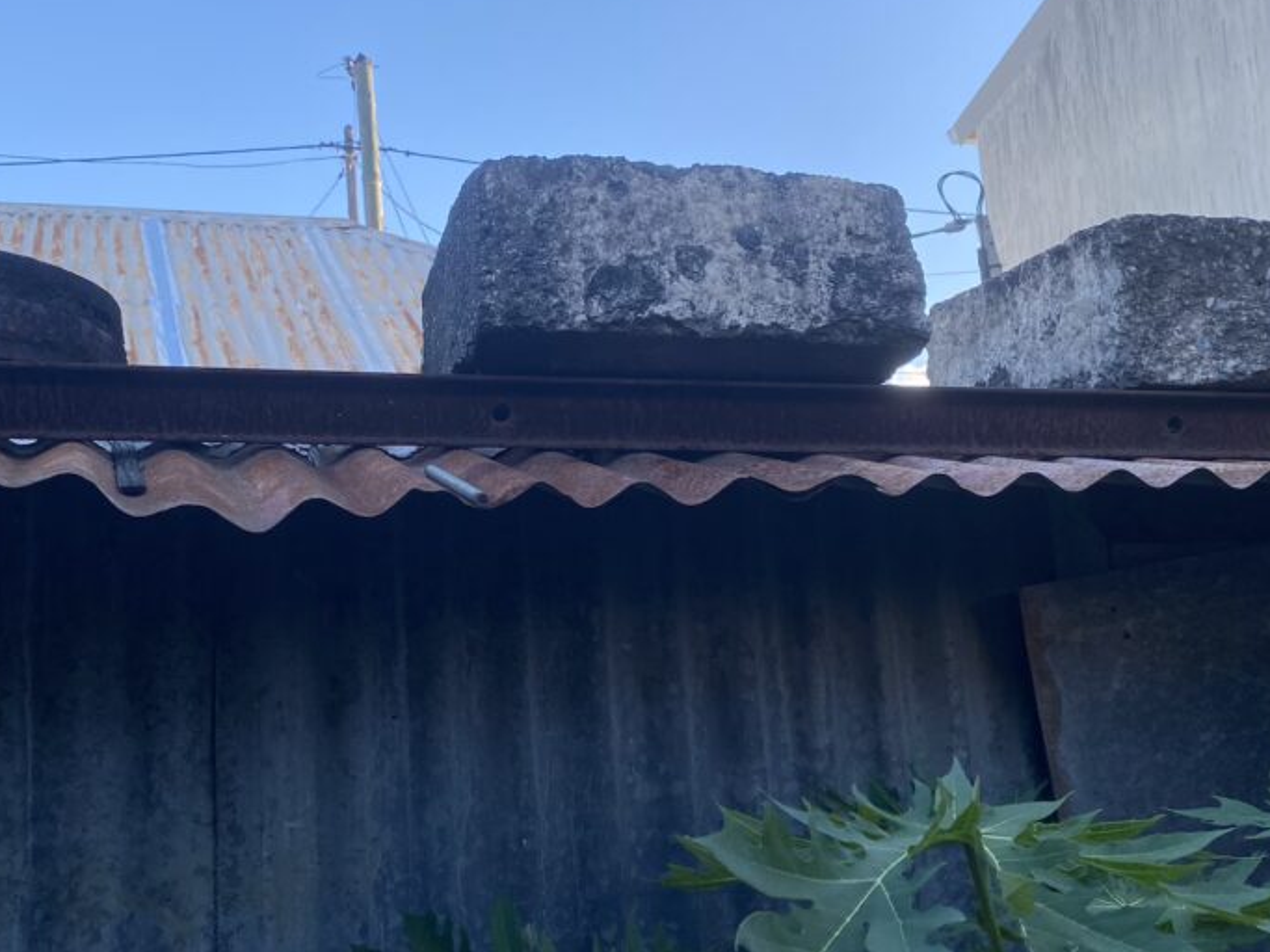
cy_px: 448
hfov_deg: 47.5
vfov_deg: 36.8
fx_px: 1431
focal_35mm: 39
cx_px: 483
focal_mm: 4.25
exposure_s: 1/552
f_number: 1.8
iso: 32
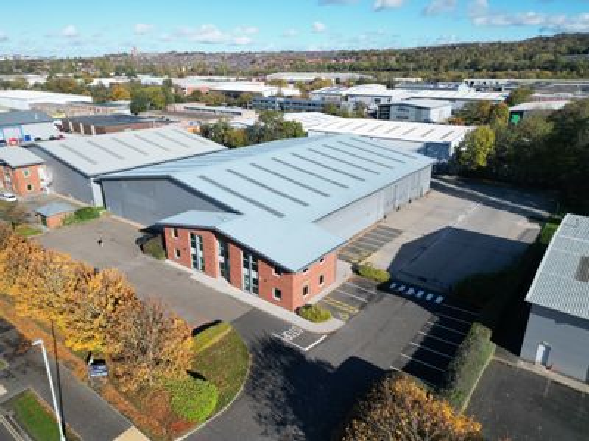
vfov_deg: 56.8
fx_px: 408
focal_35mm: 24
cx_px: 294
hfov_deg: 71.6
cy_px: 220
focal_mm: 6.72
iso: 150
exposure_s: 1/3000
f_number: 1.7
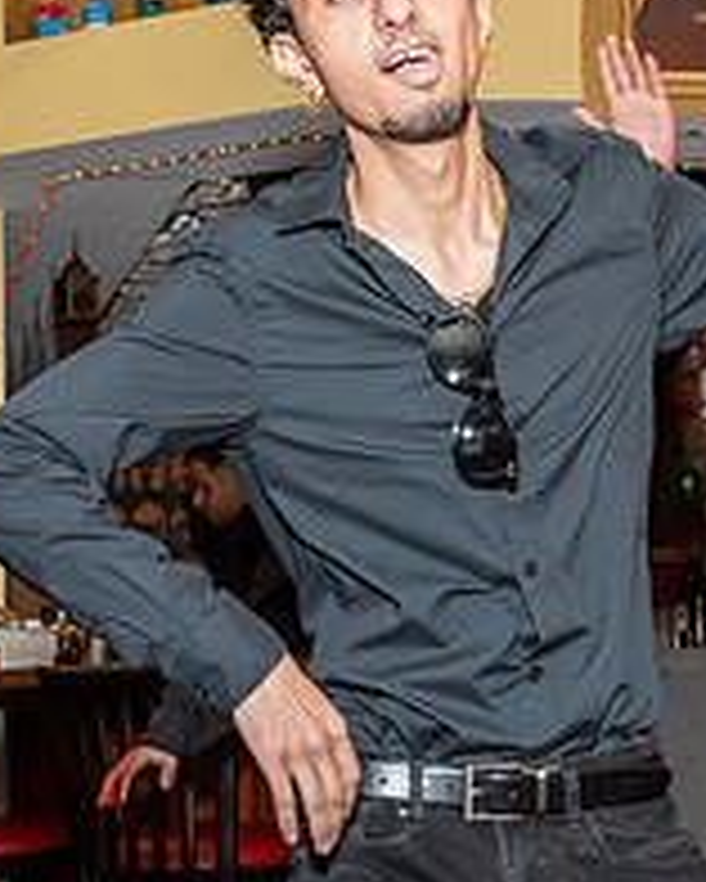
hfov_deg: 16.3
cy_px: 547
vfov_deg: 20.3
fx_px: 2453
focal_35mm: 94
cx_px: 195
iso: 800
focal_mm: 17
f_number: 6.3
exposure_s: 1/250
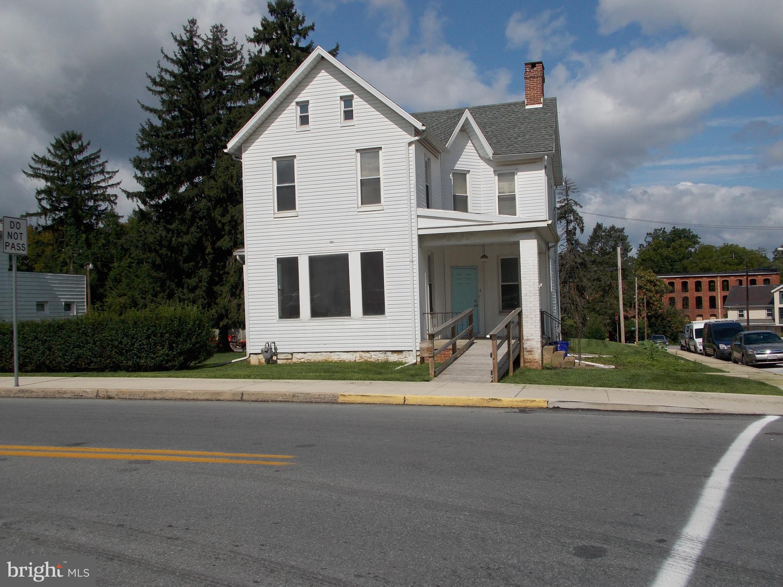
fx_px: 679
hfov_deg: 60.0
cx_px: 392
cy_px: 294
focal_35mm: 30
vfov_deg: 46.8
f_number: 10.6
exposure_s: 1/200
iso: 80
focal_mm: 5.3
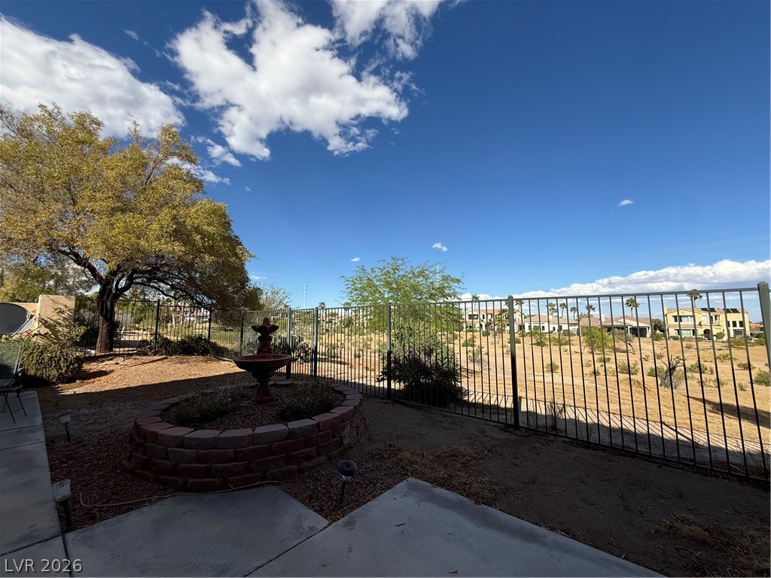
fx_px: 312
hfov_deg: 102.1
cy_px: 289
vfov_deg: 85.7
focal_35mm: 14
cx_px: 386
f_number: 2.2
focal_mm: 2.22
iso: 50
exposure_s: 1/2611
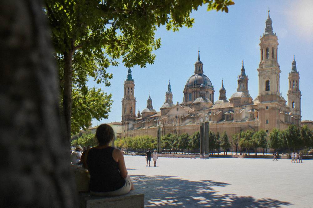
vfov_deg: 37.8
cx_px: 156
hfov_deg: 54.5
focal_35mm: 35
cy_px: 104
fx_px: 304
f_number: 7.1
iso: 400
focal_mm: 35
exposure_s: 1/500
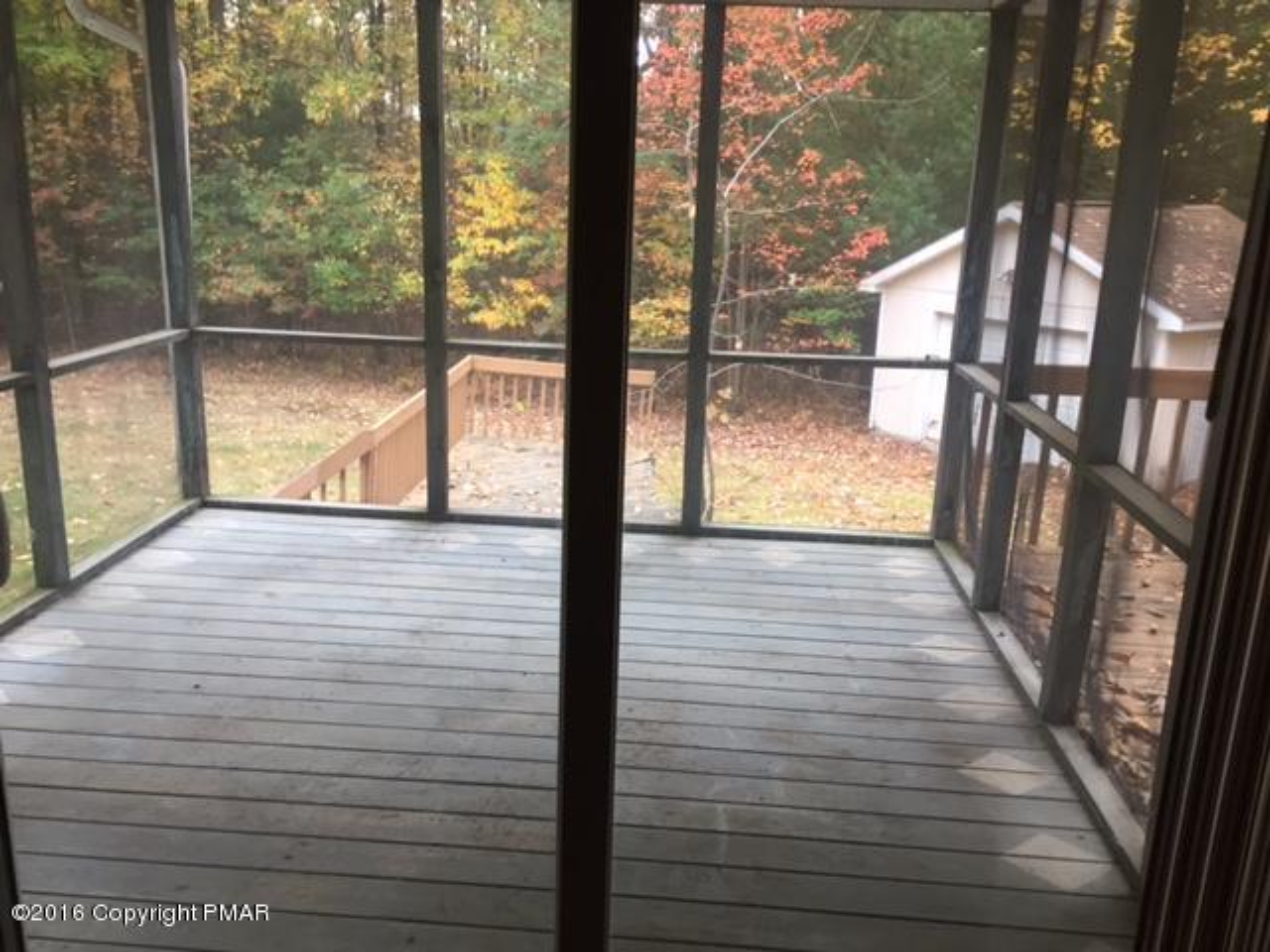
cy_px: 476
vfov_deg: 48.2
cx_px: 635
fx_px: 1064
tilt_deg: -15.6
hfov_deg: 61.7
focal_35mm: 29
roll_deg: -2.9
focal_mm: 4.15
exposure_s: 1/30
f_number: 2.2
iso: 64
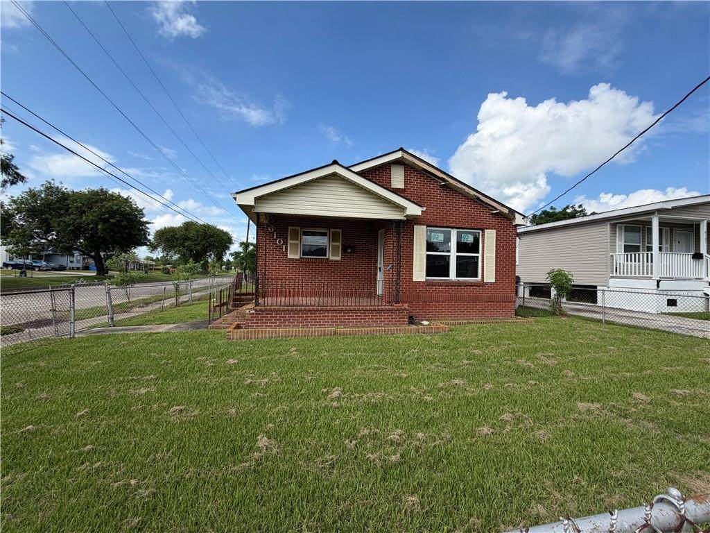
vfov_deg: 85.7
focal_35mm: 14
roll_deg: -1.1
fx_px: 287
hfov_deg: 102.1
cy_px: 266
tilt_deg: +1.0
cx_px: 355
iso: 25
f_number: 2.2
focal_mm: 2.22
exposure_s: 1/770
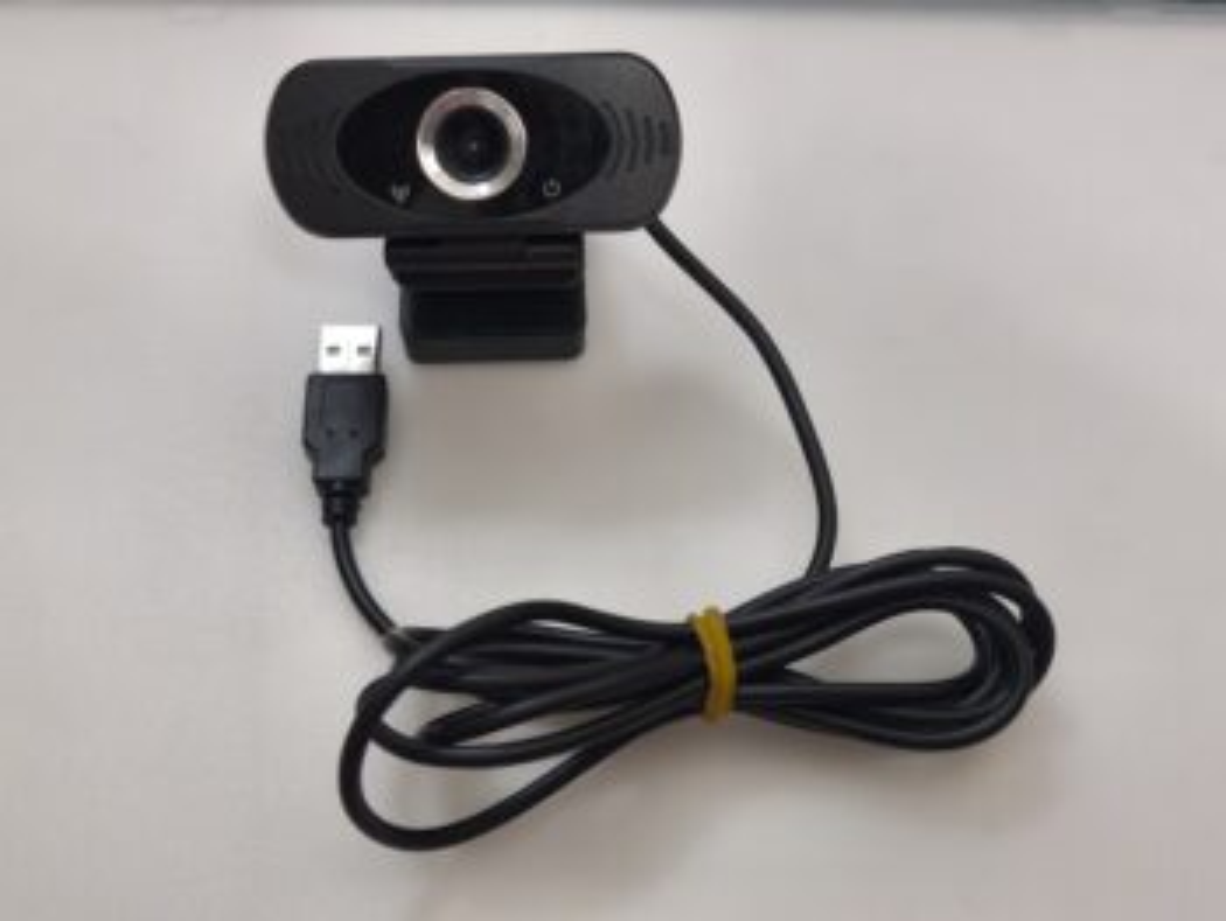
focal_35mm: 35
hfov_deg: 52.6
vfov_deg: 40.7
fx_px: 1240
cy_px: 460
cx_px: 613
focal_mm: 6.57
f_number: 1.6
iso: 400
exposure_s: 1/50
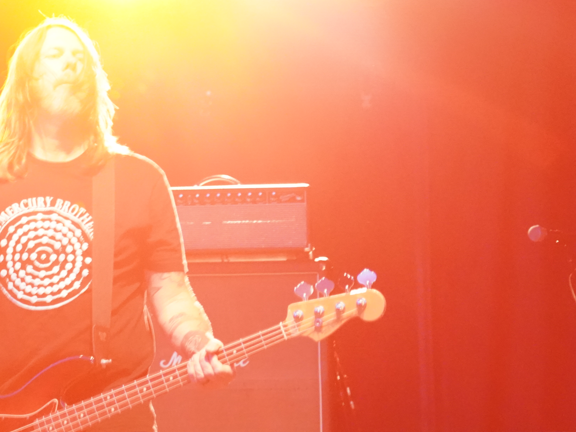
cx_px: 55
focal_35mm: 186
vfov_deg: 8.0
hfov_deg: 10.6
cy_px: 178
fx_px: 3095
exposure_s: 1/30
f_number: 4
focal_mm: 105
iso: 12800
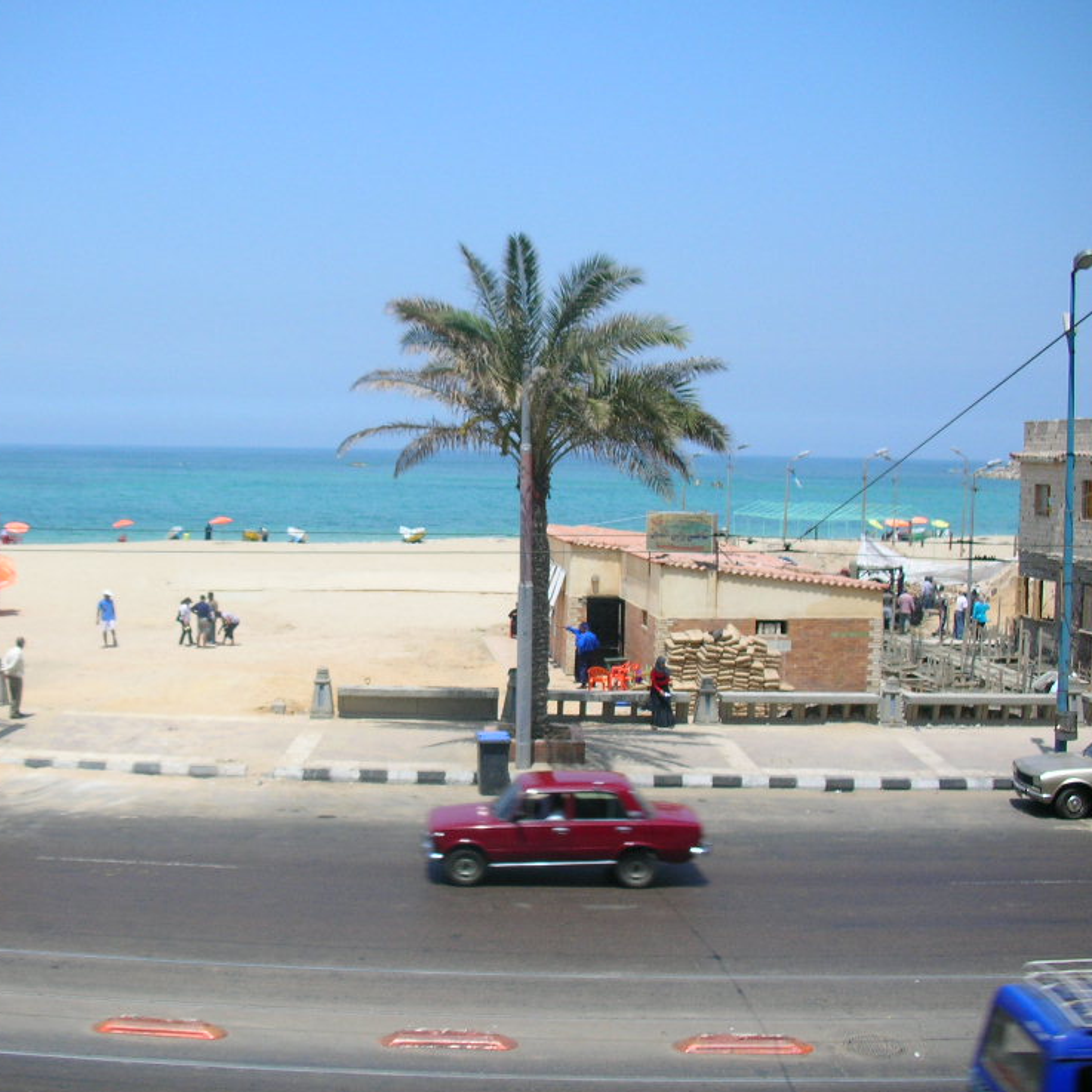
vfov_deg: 39.2
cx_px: 404
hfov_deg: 38.9
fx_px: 1535
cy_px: 545
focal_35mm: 43
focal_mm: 5.8
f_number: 8.5
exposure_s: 1/99.5
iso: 50
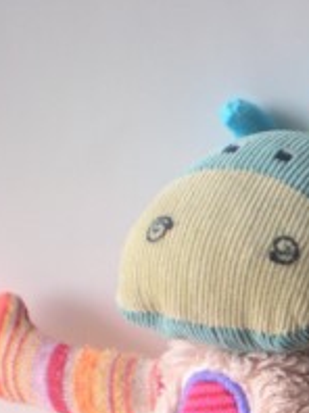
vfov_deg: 18.9
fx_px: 1193
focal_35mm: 100
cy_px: 453
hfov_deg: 14.5
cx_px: 313
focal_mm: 6.3
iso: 129
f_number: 3.1
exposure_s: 1/64.5
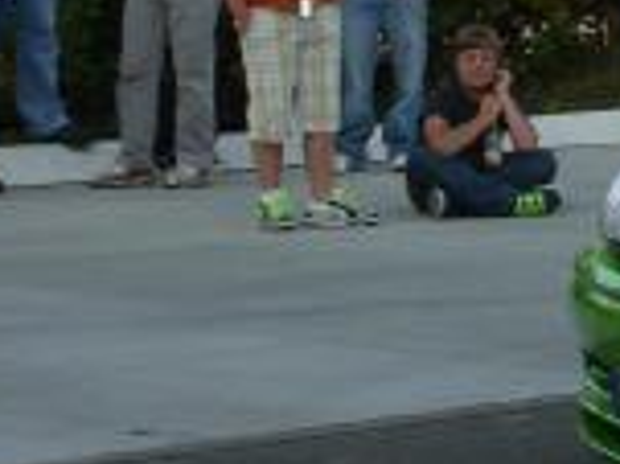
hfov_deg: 8.6
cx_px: 1388
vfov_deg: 6.9
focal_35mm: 213
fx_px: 3812
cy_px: 14
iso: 100
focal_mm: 9.8
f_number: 5.6
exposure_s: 1/200
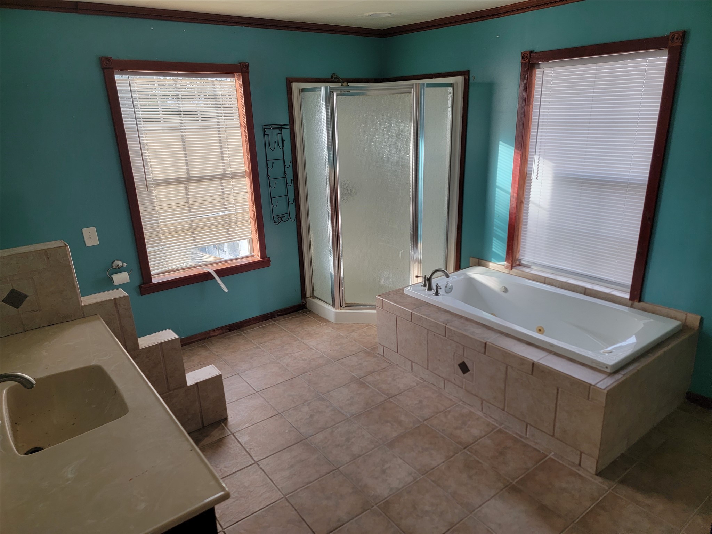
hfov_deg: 71.6
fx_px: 494
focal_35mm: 24
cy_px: 267
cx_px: 356
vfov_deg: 56.8
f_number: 1.8
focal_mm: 6.7
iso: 100
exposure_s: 1/120
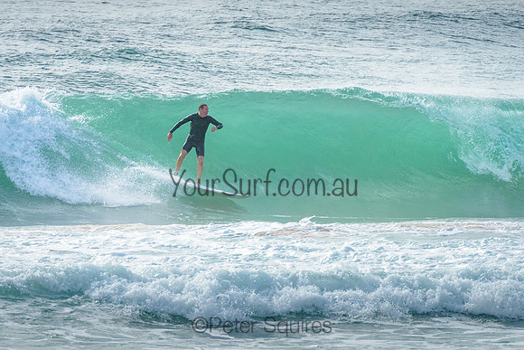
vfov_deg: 2.8
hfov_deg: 4.2
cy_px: 135
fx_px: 7140
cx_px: 238
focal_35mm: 490
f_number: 11
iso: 500
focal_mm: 400
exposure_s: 1/1600
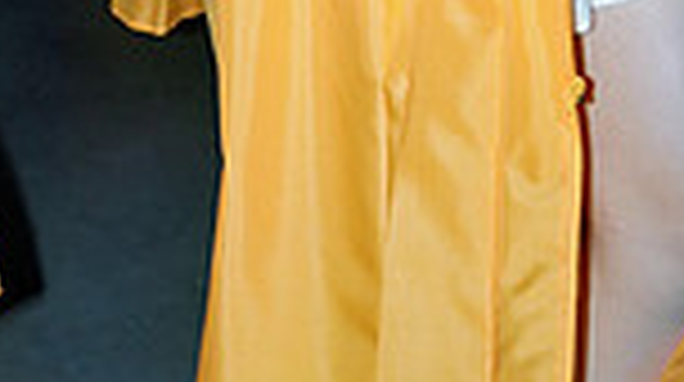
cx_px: 184
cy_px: -580
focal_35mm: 145
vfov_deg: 7.7
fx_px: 2618
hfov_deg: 14.8
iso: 1000
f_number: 4.5
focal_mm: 31
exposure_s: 1/250
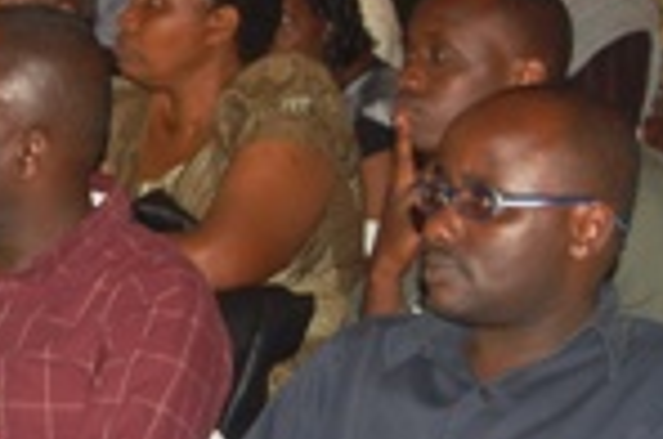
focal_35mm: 173
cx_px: -139
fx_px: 3179
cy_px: 390
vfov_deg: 7.9
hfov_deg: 11.7
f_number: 5
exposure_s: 1/60
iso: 400
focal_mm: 38
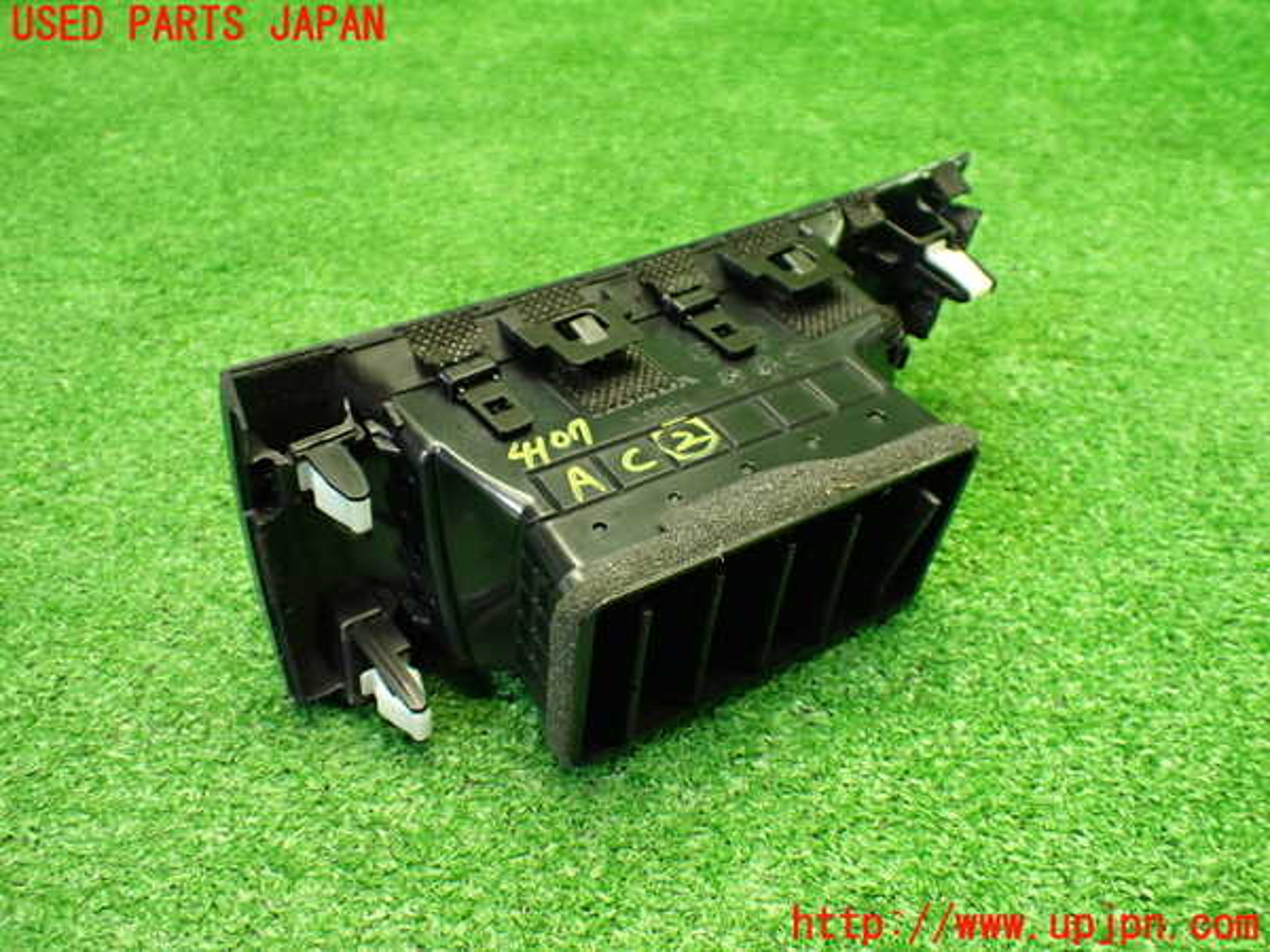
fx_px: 1174
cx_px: 635
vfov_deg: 44.2
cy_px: 476
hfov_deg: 56.8
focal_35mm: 32
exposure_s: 1/80
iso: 800
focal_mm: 5.79
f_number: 2.4
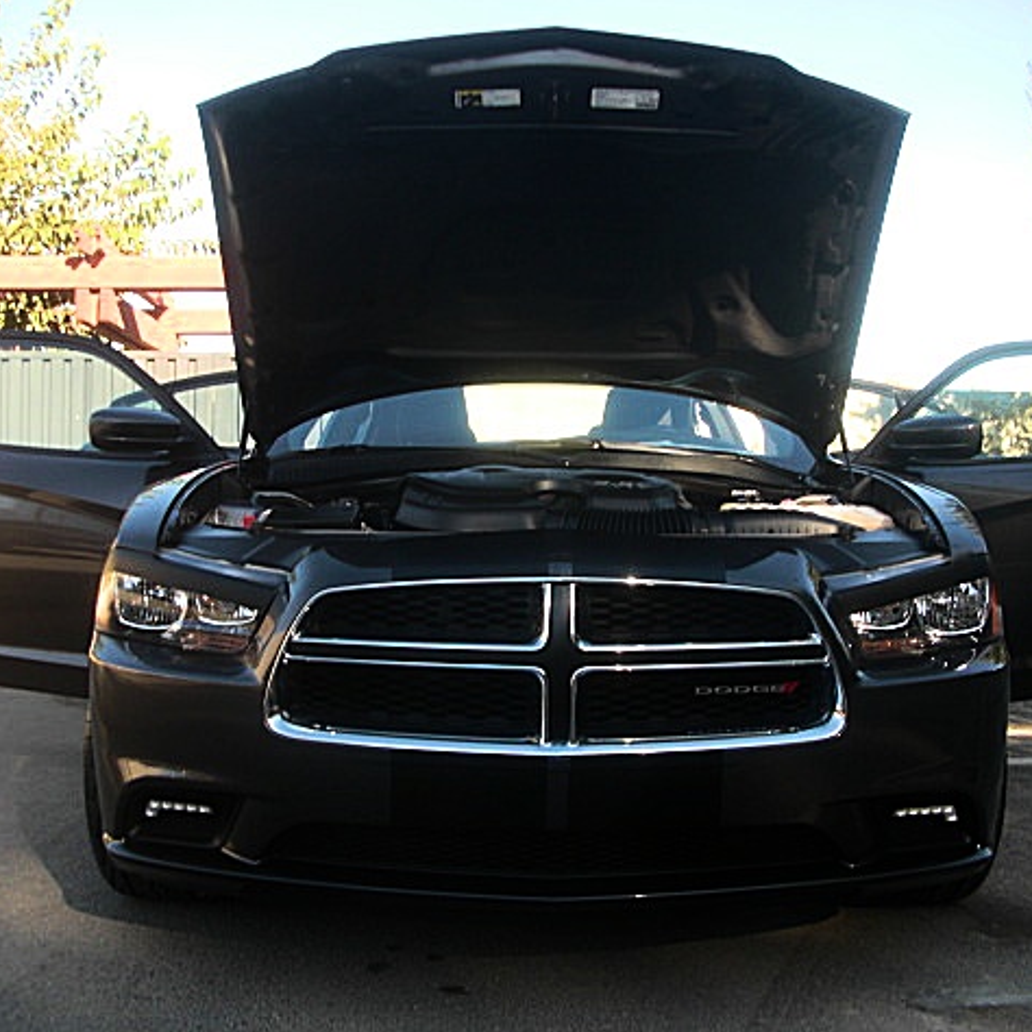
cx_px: 536
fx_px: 1450
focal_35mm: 43
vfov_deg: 39.2
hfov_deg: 39.2
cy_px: 512
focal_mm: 6.3
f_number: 2.8
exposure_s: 1/200
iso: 50
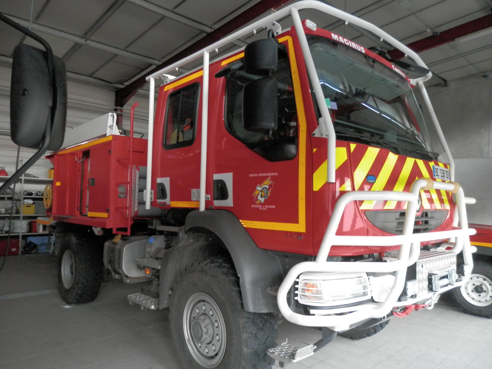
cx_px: 246
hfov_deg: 69.4
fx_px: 355
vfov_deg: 54.9
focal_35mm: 25
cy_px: 184
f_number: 3
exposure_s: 1/5
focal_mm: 4.5
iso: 400
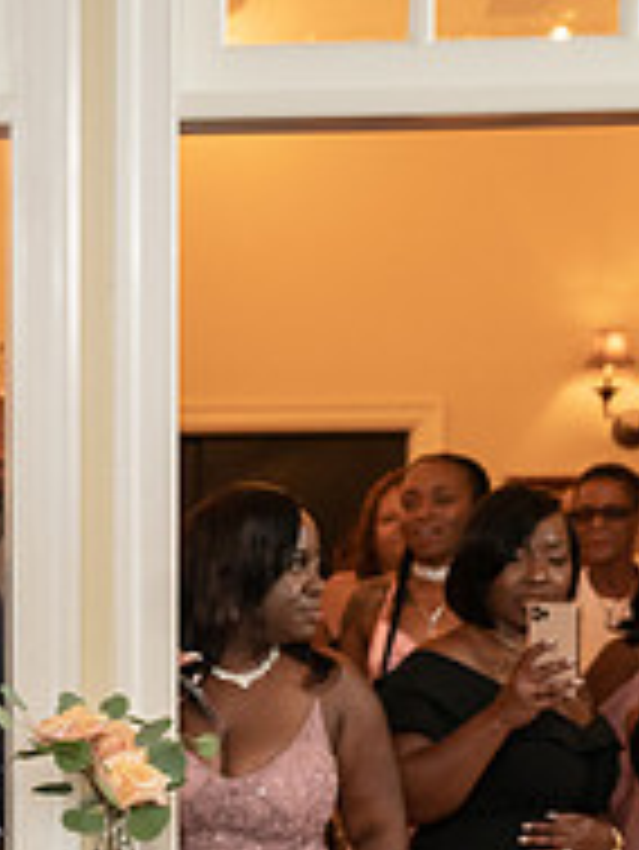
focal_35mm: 122
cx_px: -288
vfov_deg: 15.9
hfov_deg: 11.7
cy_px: 794
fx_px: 2999
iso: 4000
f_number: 4
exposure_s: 1/200
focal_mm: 41
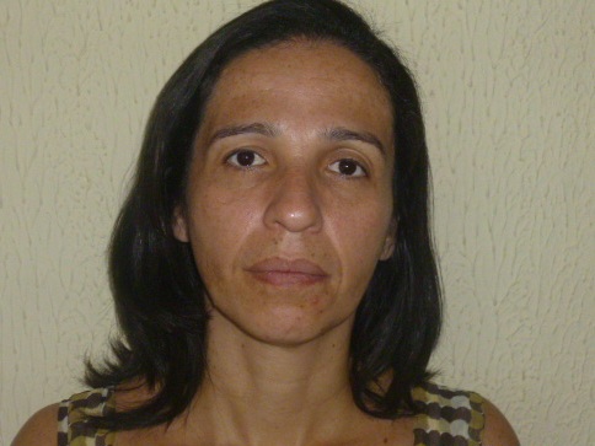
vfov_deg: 32.9
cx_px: 298
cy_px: 223
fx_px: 756
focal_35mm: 44
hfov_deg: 42.9
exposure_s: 1/60
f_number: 3.4
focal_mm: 7.9
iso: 400
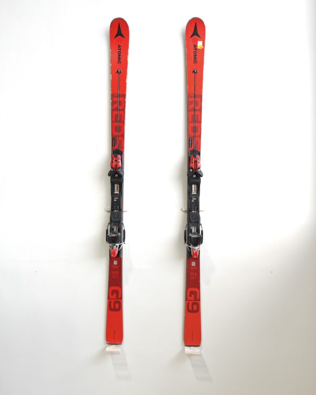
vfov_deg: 66.0
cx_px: 154
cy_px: 192
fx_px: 304
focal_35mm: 26
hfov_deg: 54.9
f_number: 1.68
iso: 55
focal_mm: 6.57
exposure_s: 1/100
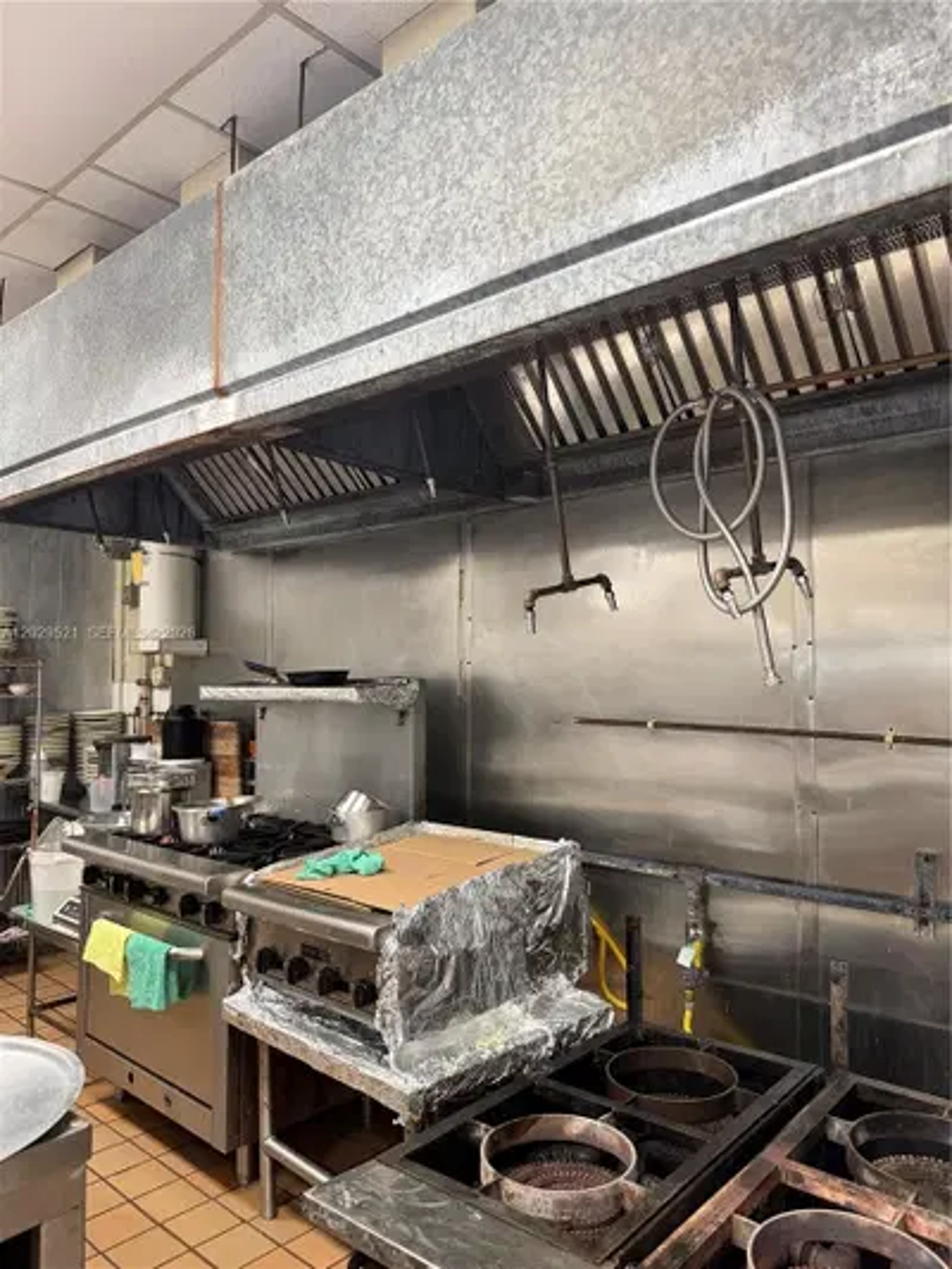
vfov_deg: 71.6
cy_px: 634
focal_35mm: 24
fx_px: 880
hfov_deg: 56.8
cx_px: 476
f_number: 1.78
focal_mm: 6.76
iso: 200
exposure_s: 1/60
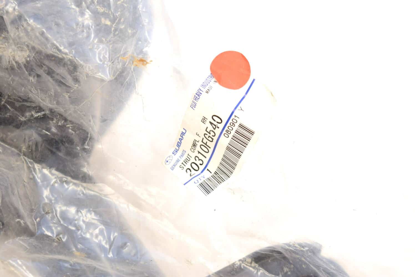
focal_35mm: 82
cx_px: 208
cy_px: 138
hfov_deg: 24.6
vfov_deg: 16.6
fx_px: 952
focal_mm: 55
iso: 400
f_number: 5.6
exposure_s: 1/100
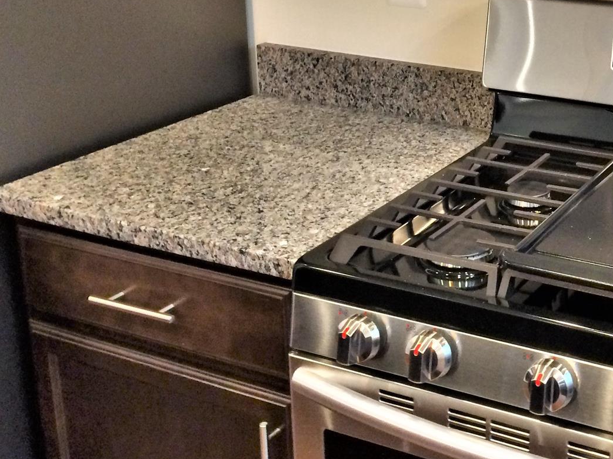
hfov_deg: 32.0
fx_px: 1009
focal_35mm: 57
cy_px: 89
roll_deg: -0.8
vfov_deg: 25.2
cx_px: 564
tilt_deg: -12.1
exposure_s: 1/30
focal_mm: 4.15
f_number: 2.2
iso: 160
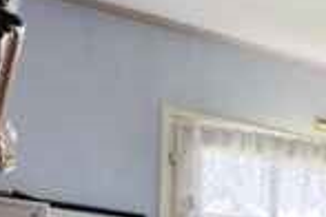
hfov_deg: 17.6
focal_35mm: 87
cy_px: 404
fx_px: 788
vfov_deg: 13.8
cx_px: 630
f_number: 8
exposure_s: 1/320
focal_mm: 16
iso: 800
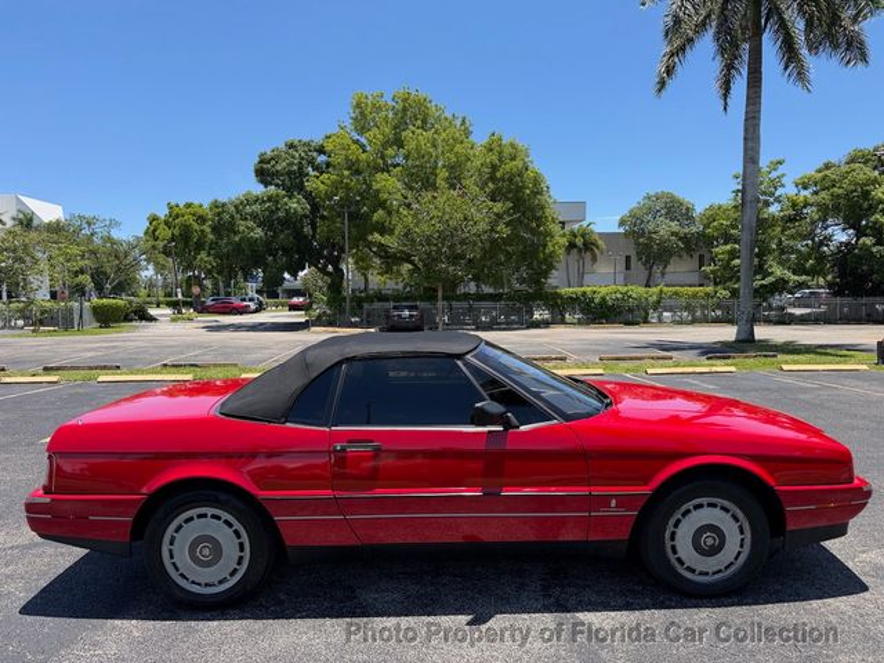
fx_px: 613
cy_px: 332
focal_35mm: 24
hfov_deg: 71.6
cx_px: 442
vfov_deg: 56.8
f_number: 1.78
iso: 80
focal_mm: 6.76
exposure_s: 1/2525
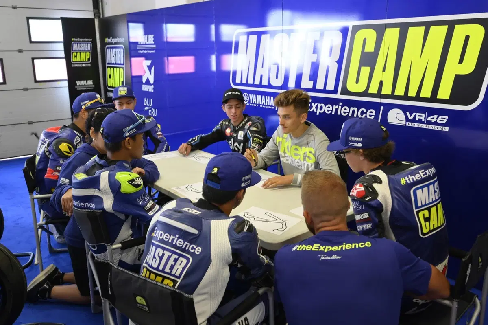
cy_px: 162
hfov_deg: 62.0
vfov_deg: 43.5
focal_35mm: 30
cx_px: 244
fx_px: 406
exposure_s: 1/100
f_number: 5
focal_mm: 30
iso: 800
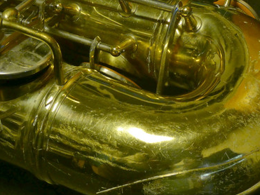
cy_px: 108
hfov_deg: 31.2
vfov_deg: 23.6
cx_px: 139
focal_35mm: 62
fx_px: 466
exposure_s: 1/50
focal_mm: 8.2
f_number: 3.8
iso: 400
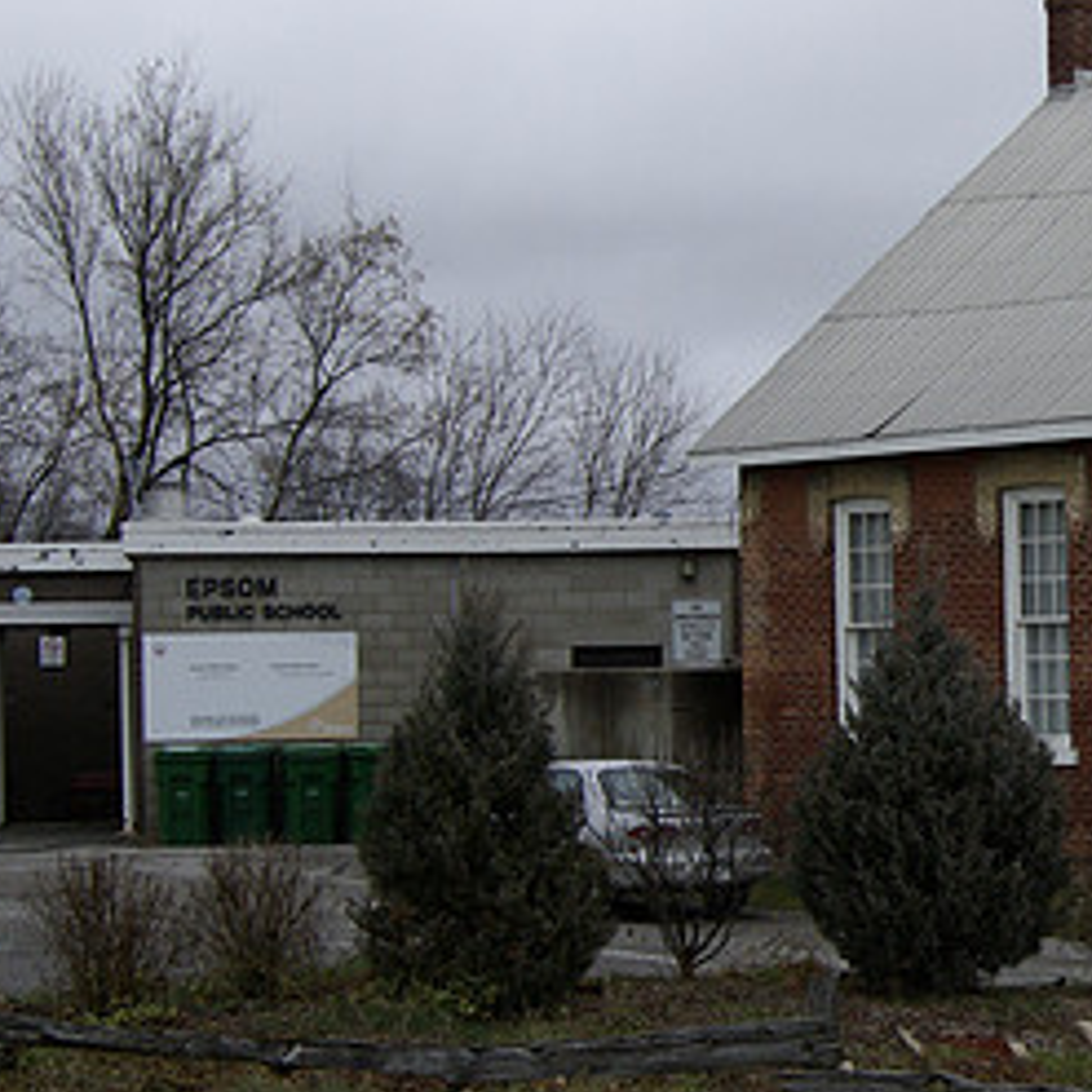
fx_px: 5354
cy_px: 517
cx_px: 1247
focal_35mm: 150
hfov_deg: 11.5
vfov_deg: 11.6
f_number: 6.3
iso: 400
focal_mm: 50
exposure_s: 1/500
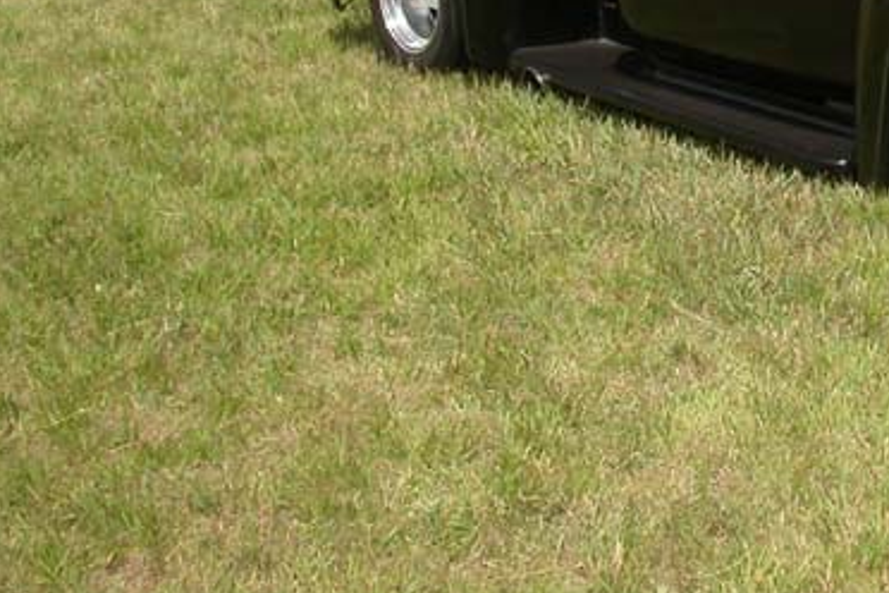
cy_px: -115
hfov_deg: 22.7
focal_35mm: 85
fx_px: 2099
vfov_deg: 15.5
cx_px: 946
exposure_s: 1/364
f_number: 6.7
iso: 100
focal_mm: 7.85
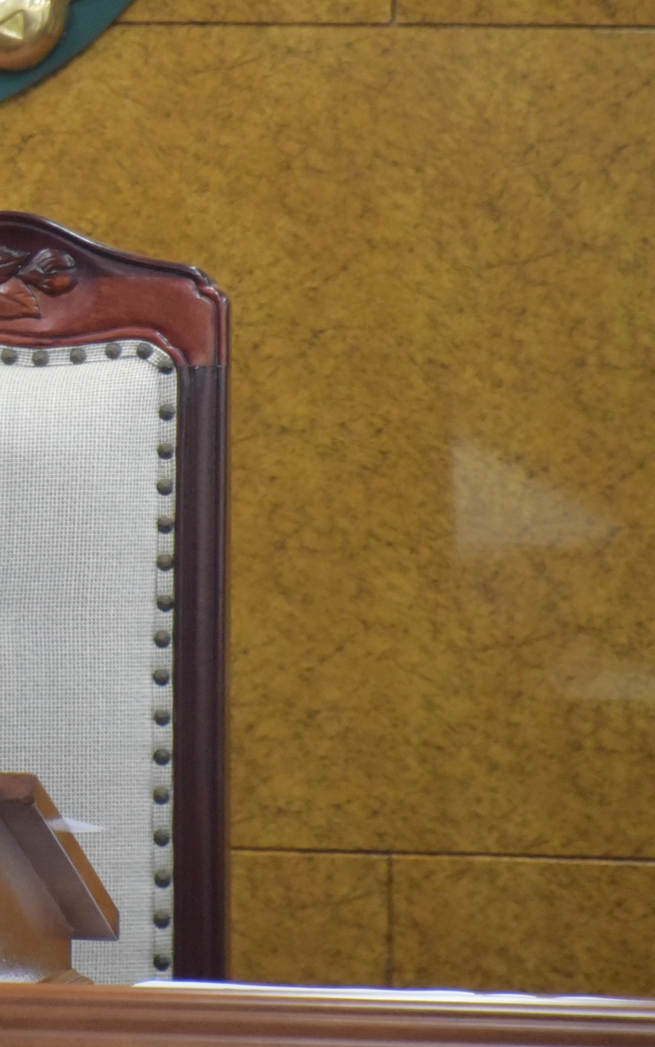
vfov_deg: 2.3
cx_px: -523
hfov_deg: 1.4
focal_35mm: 929
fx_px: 26535
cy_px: 124
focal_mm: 300
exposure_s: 1/400
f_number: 5.6
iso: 4500
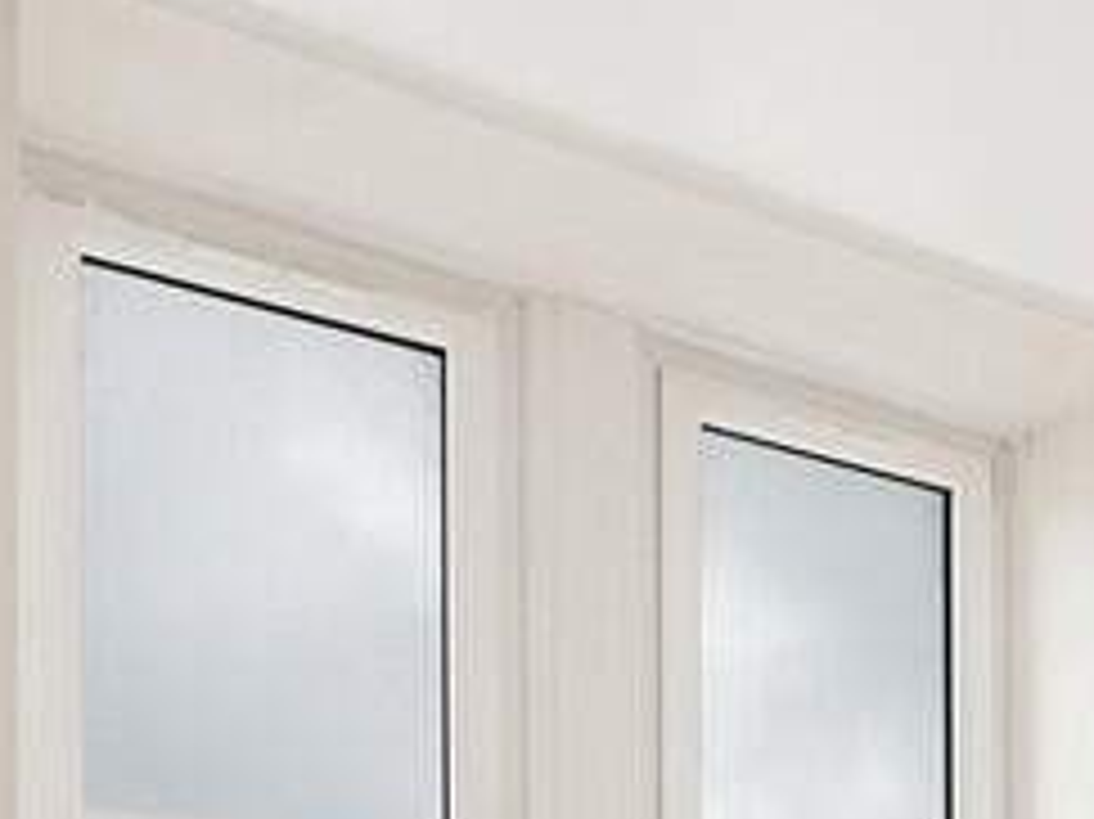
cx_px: 1382
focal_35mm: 59
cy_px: 1215
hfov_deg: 27.8
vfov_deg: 21.1
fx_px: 1864
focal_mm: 7
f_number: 4
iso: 1250
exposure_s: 1/125
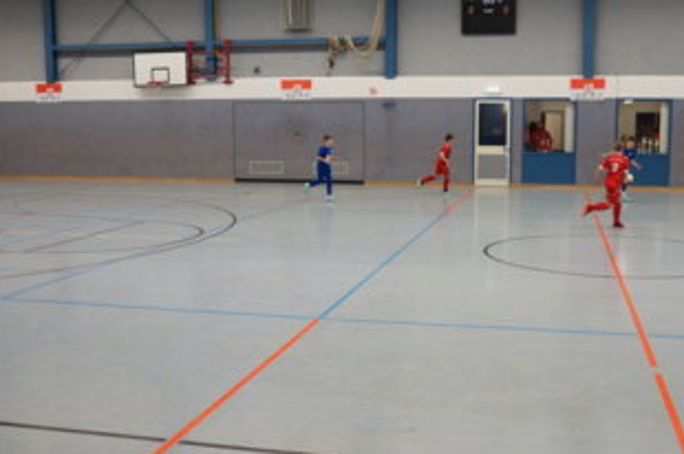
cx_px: 391
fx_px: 771
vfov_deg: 32.8
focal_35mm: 41
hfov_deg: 47.7
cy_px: 220
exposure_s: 1/60
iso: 1250
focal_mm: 21
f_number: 7.1
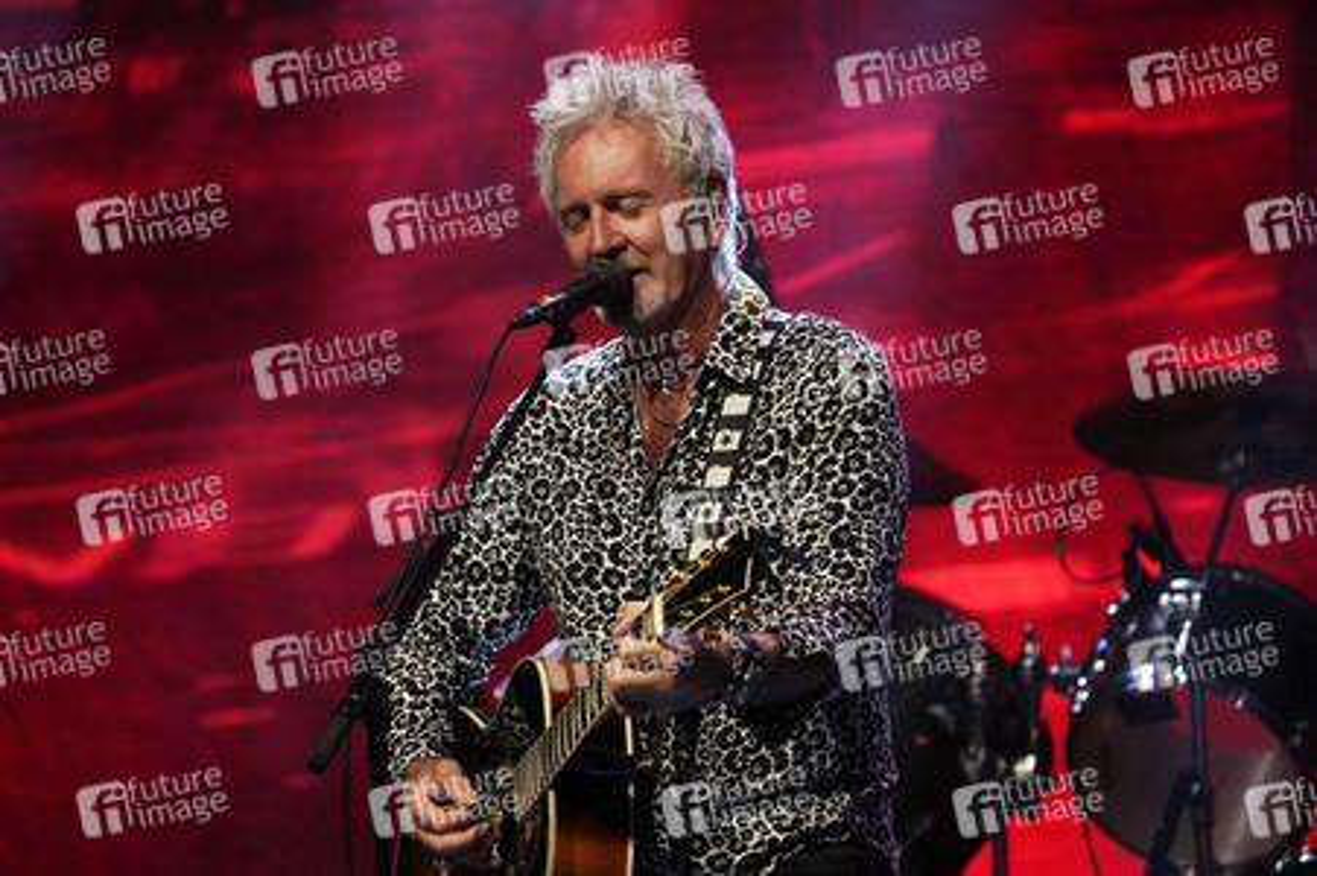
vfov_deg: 3.1
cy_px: 438
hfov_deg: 4.7
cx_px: 658
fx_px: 15975
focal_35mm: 437
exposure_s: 1/160
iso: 3200
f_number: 6.3
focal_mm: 437
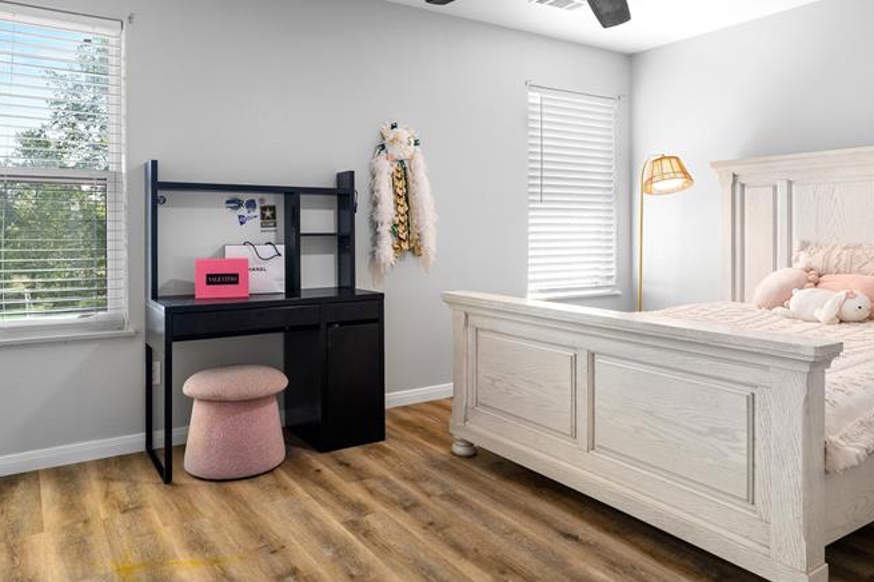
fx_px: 607
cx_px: 430
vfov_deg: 50.9
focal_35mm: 25
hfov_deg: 71.5
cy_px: 231
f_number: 9
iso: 125
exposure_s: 1/2
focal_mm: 16
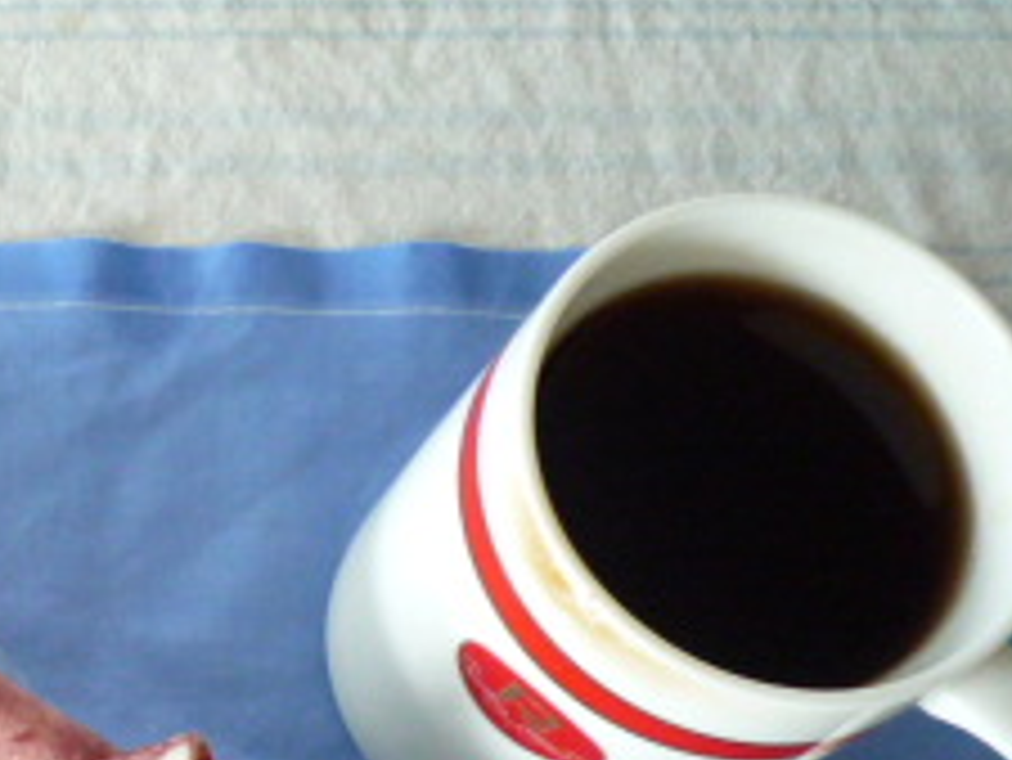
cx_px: -342
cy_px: 868
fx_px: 2077
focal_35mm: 71
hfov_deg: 23.8
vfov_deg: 19.7
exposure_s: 1/30
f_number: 2.8
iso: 400
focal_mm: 4.4
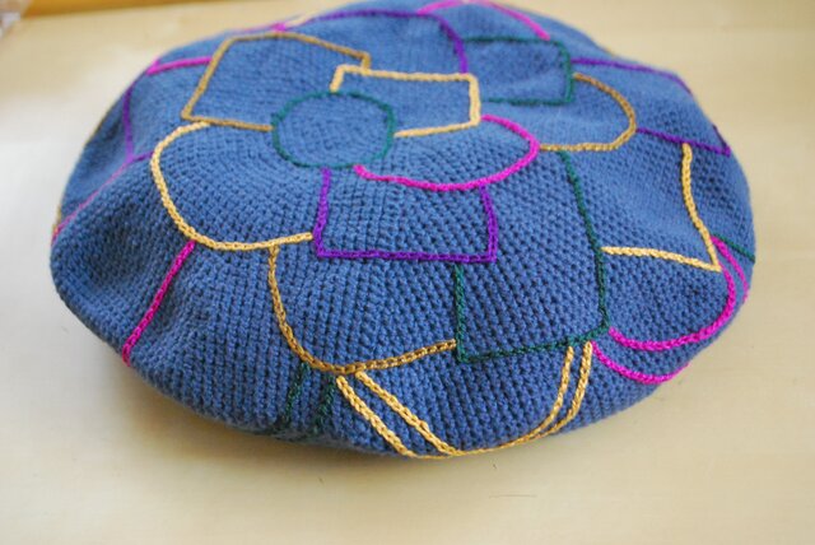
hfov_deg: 41.1
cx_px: 408
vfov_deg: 28.1
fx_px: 1088
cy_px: 272
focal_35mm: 48
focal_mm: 32
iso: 1600
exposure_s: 1/10
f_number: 5
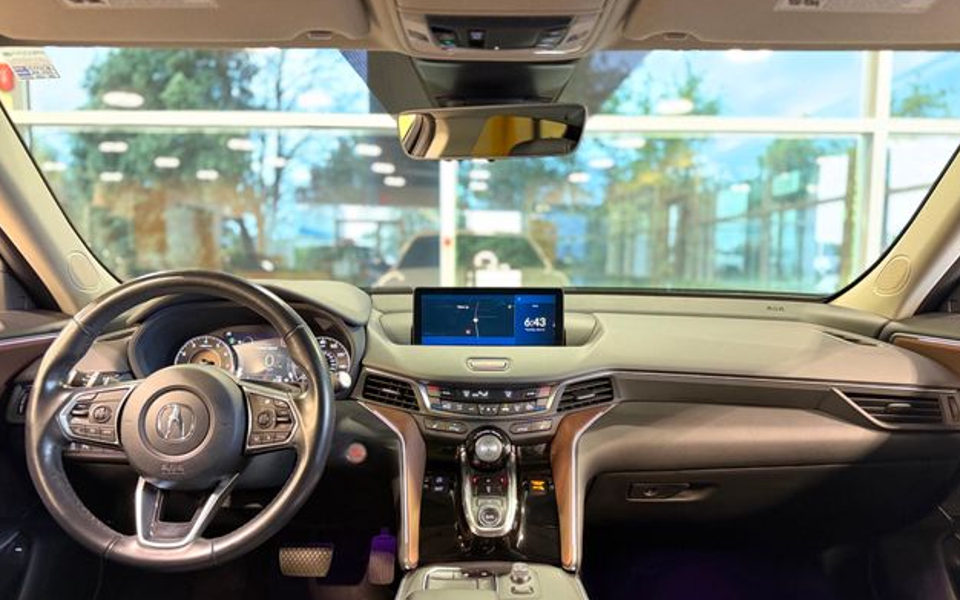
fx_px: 680
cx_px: 478
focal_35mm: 26
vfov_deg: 47.5
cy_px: 333
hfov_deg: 70.4
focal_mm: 6.76
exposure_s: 1/20
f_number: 1.78
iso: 1600
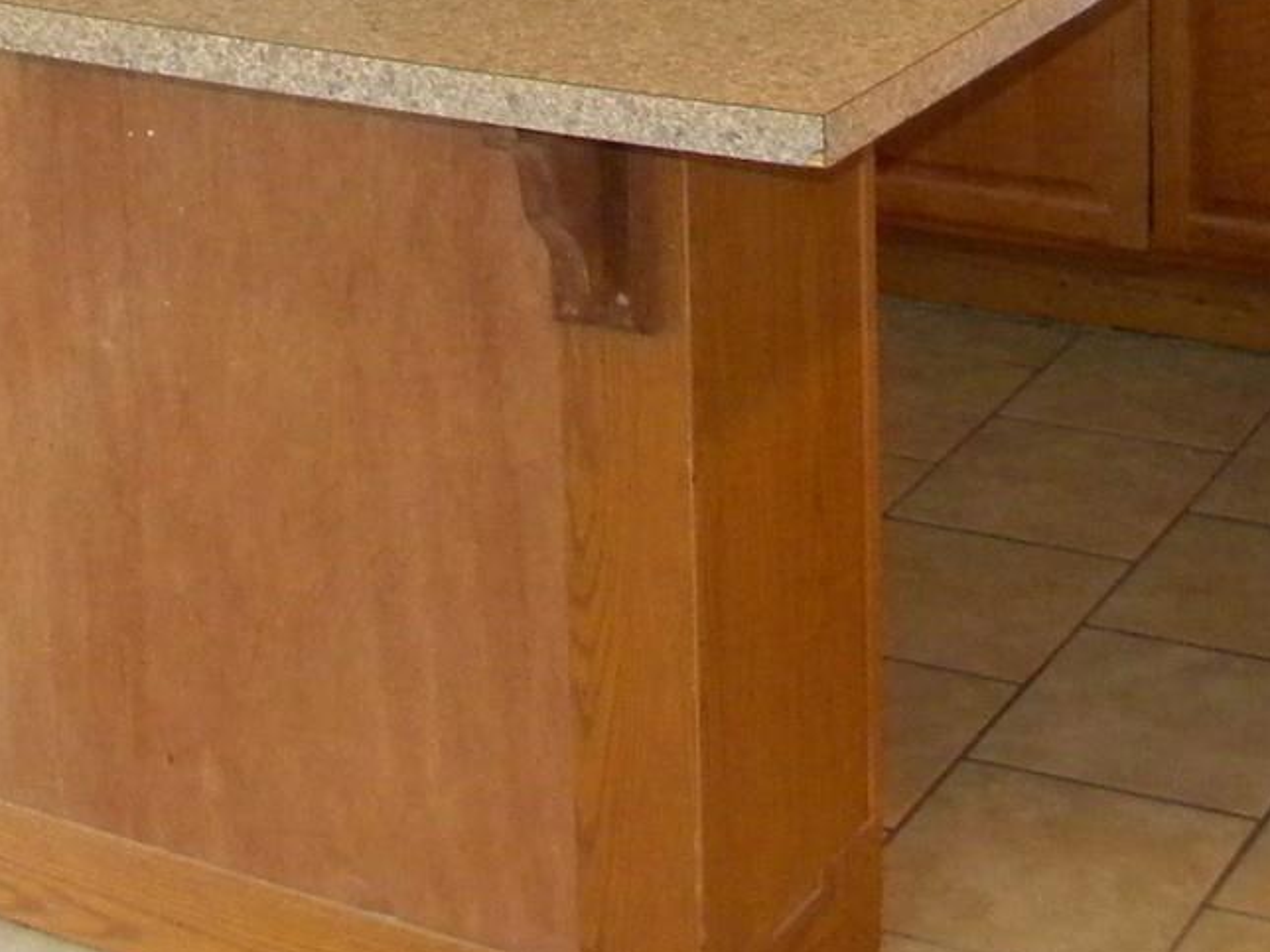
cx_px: 805
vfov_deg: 15.1
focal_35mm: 89
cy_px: -550
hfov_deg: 22.0
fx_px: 3265
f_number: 3.5
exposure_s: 1/26
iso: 400
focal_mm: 5
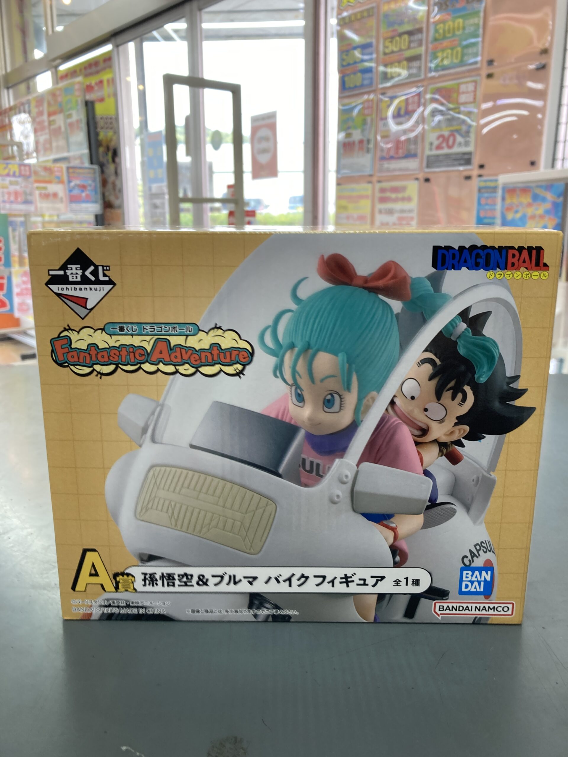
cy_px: 378
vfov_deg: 63.4
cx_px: 284
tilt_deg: -13.4
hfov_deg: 49.7
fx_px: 613
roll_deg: +1.4
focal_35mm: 28
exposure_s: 1/120
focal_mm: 3.99
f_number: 1.8
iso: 64
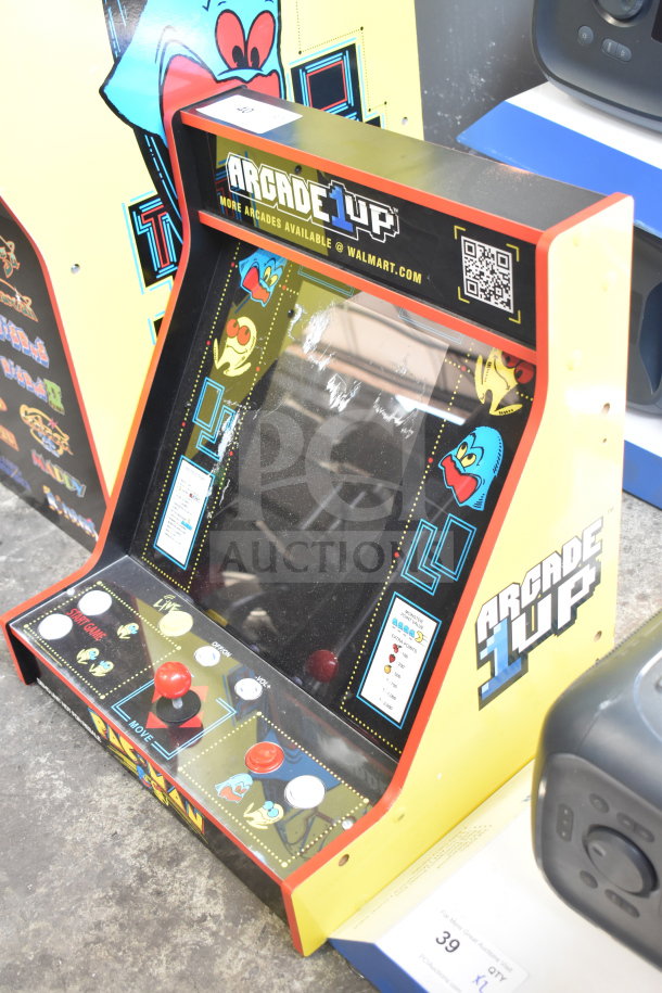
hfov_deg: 30.8
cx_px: 331
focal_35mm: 44
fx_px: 1200
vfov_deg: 45.0
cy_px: 496
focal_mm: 29
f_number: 4.2
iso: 800
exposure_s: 1/50
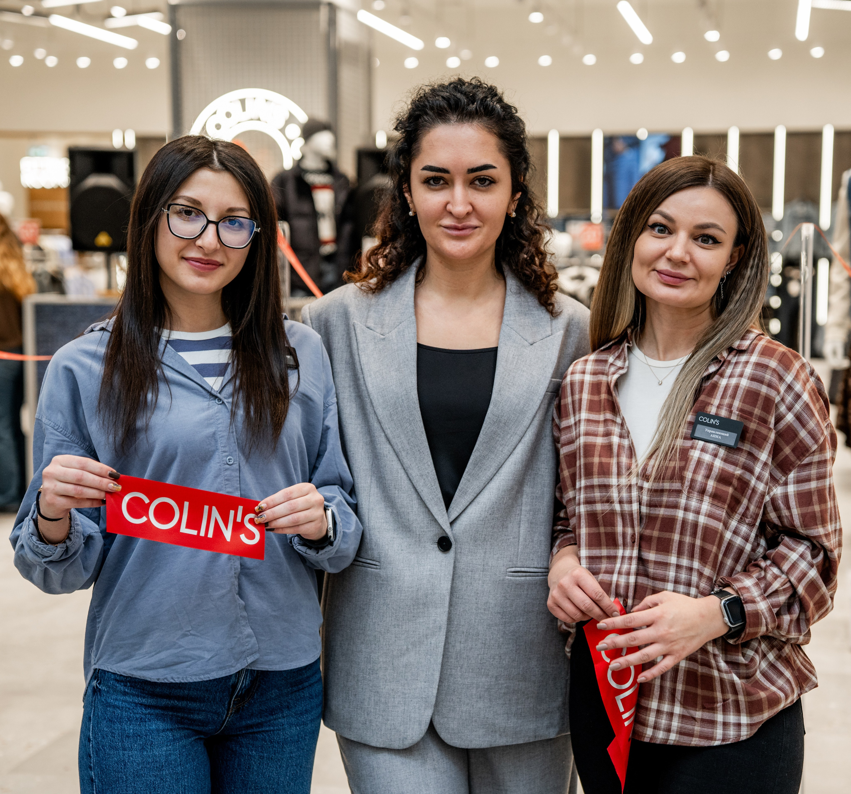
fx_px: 1721
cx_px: 498
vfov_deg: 26.0
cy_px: 397
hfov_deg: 27.7
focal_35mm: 64
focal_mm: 52
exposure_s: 1/320
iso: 800
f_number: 2.8
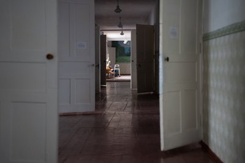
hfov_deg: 25.8
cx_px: 126
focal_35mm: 79
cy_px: 85
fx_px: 535
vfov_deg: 17.4
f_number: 2.8
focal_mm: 75
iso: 5000
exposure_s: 1/160
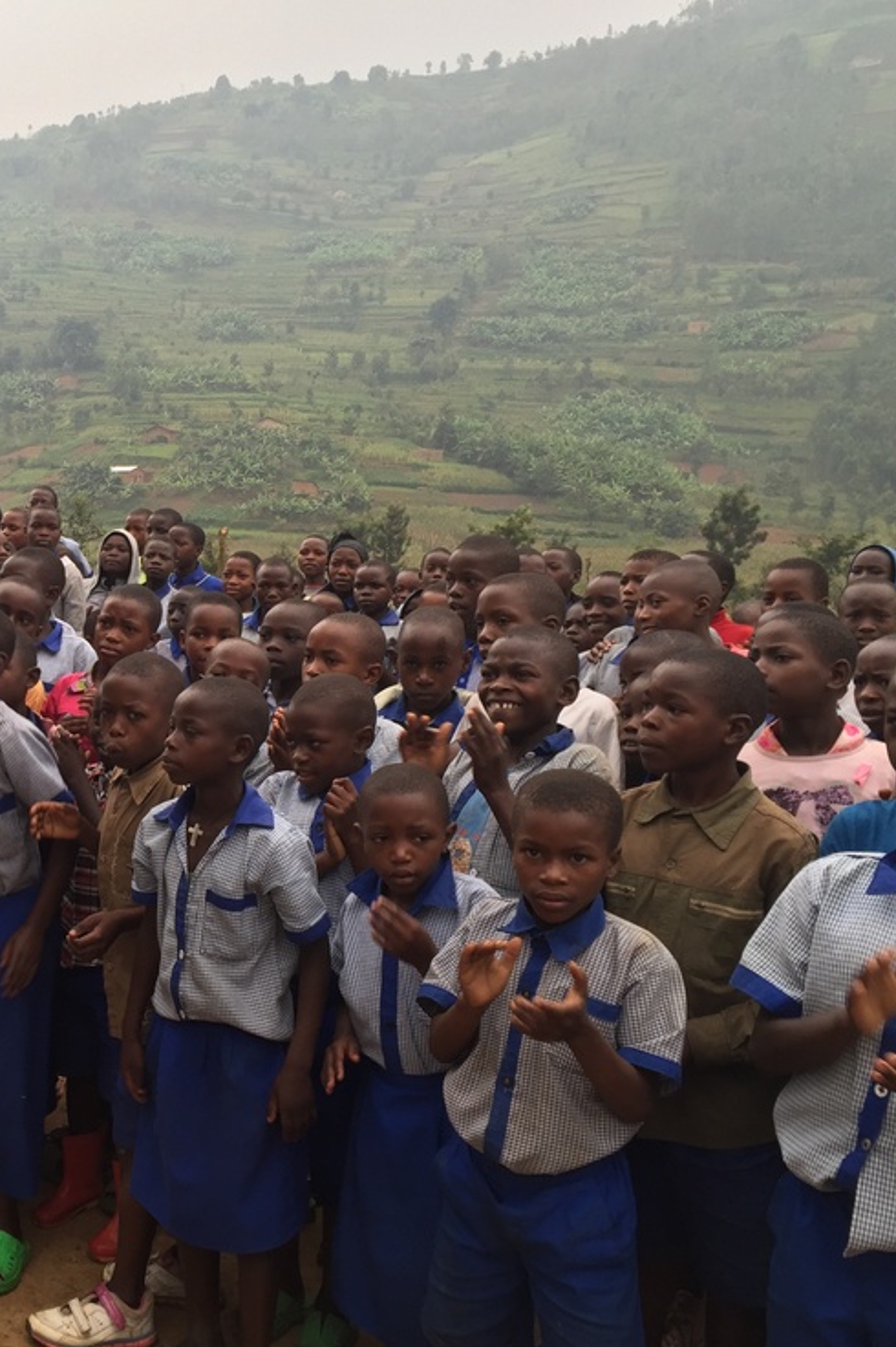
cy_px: 681
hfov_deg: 31.0
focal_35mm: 41
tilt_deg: -5.8
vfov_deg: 47.4
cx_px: 80
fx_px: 1532
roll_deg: -1.8
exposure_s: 1/50
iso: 32
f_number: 2.2
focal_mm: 4.15
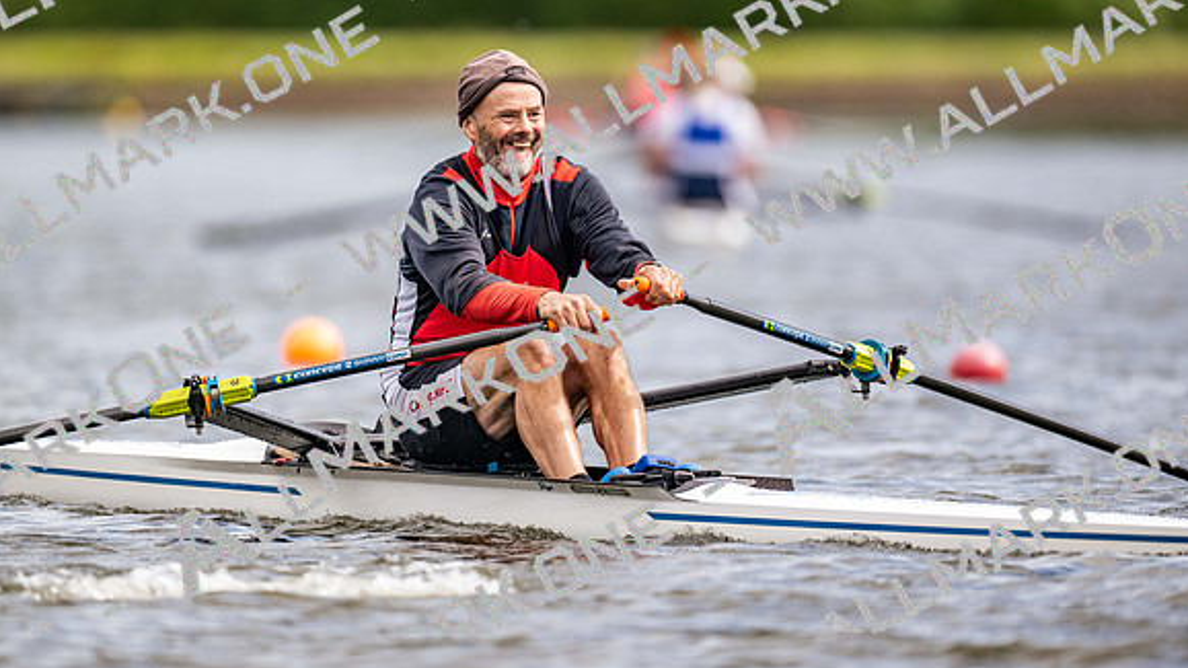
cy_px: 281
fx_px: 19875
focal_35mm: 631
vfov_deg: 1.9
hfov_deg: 3.4
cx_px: 594
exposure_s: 1/2500
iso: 250
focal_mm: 600
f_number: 4
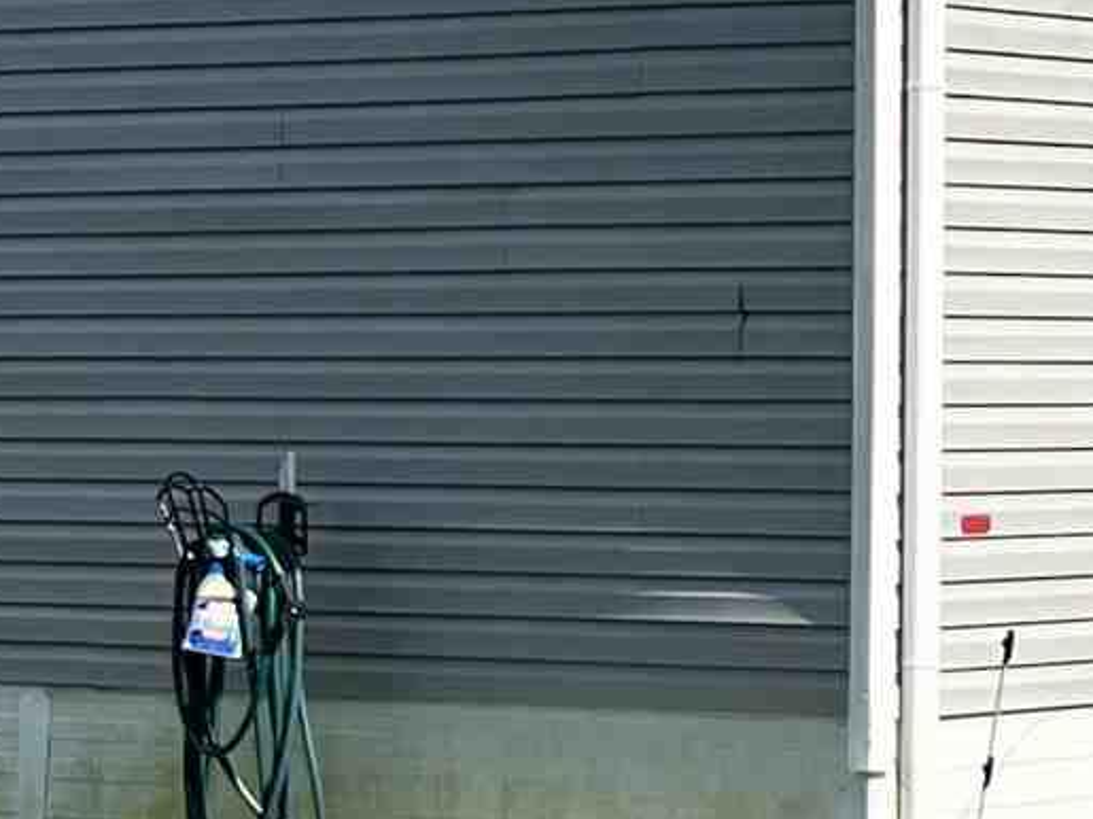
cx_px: 2838
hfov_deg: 10.5
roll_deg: +0.1
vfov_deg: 9.6
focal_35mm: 155
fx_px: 4893
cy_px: 384
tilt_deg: +0.0
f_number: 1.5
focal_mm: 5.7
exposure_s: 1/5319
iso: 50
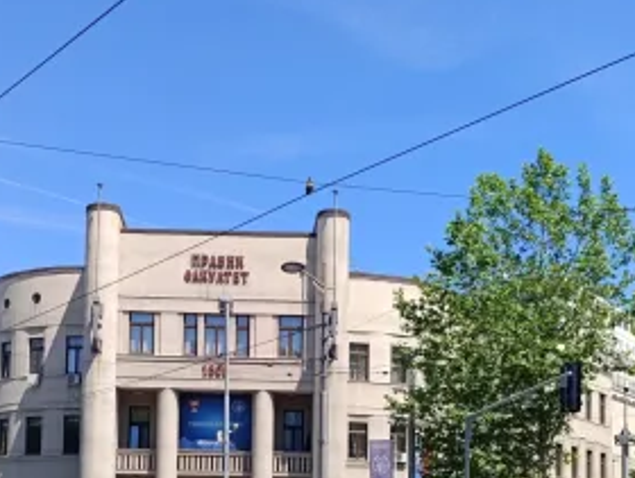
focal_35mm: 51
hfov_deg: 37.4
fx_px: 937
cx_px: 270
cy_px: 461
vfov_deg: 27.3
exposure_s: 1/442
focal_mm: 6.14
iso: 50
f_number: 1.6
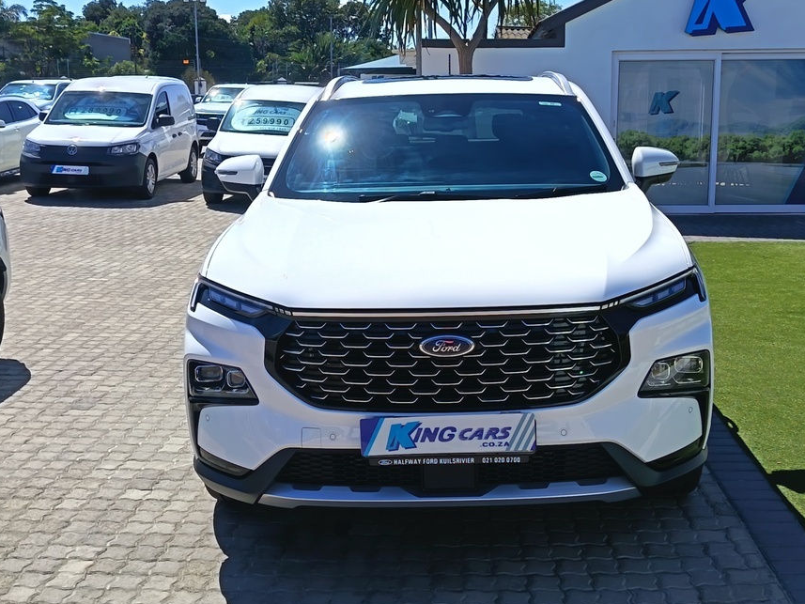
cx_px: 453
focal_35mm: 43
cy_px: 263
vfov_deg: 33.6
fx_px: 1000
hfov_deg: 43.8
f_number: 1.75
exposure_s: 1/1085
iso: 100
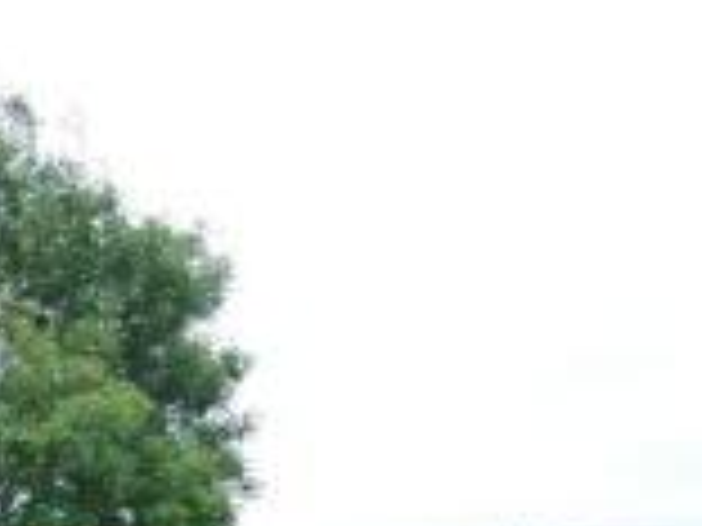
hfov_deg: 34.4
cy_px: 578
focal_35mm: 48
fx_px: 983
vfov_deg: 27.5
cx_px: -54
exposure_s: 1/160
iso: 100
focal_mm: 11
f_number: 6.3
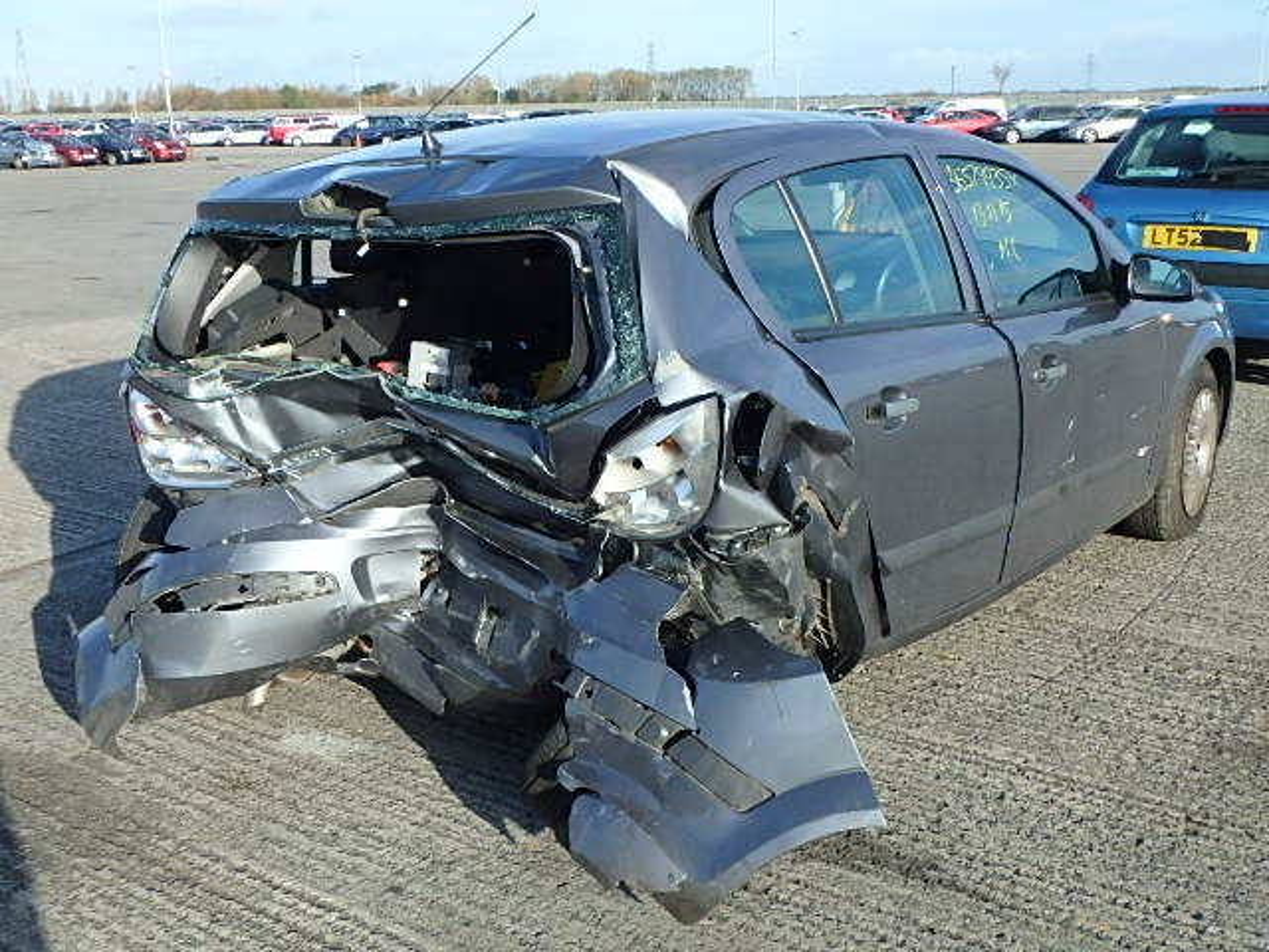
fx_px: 1430
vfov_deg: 36.8
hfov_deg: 47.9
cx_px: 634
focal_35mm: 39
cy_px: 476
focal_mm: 6.9
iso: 125
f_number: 5.1
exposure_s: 1/320
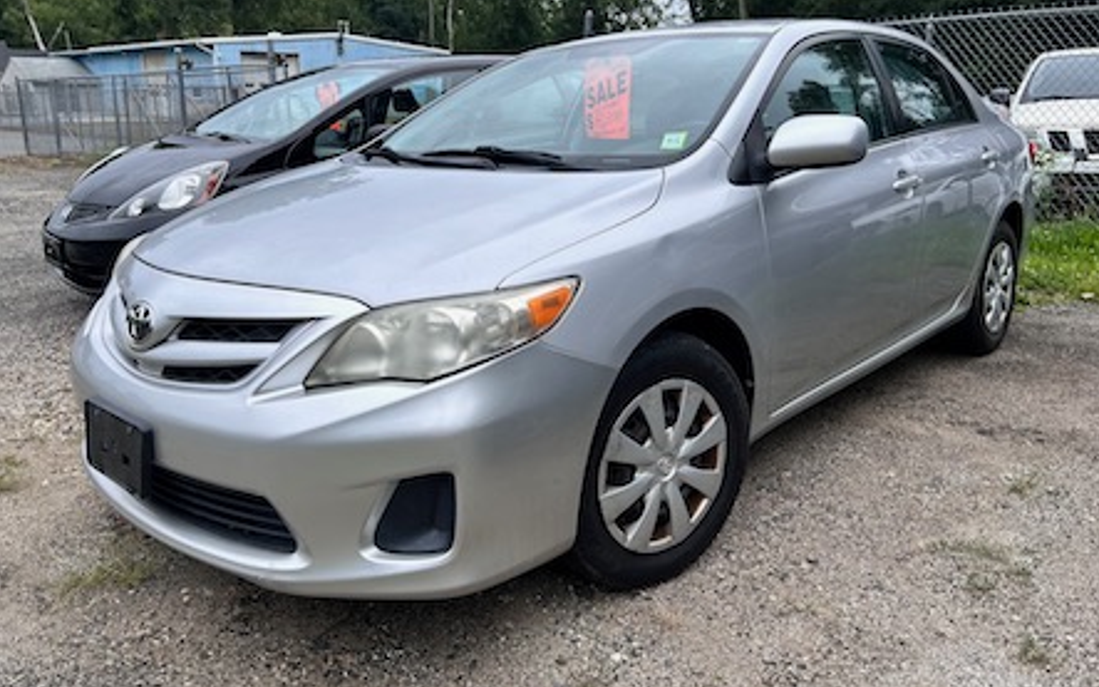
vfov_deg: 44.5
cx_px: 556
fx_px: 839
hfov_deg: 66.5
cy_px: 300
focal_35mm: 28
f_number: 1.5
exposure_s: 1/1395
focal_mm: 5.7
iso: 50
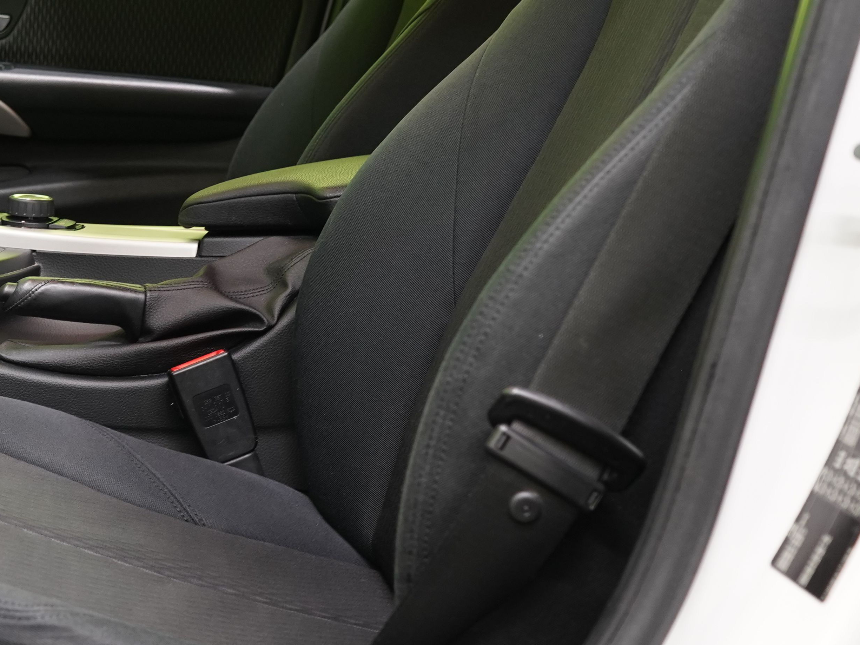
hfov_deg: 25.6
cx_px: 35
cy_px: 236
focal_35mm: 73
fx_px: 1813
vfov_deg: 20.1
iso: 1250
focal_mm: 31
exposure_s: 1/20
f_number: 5
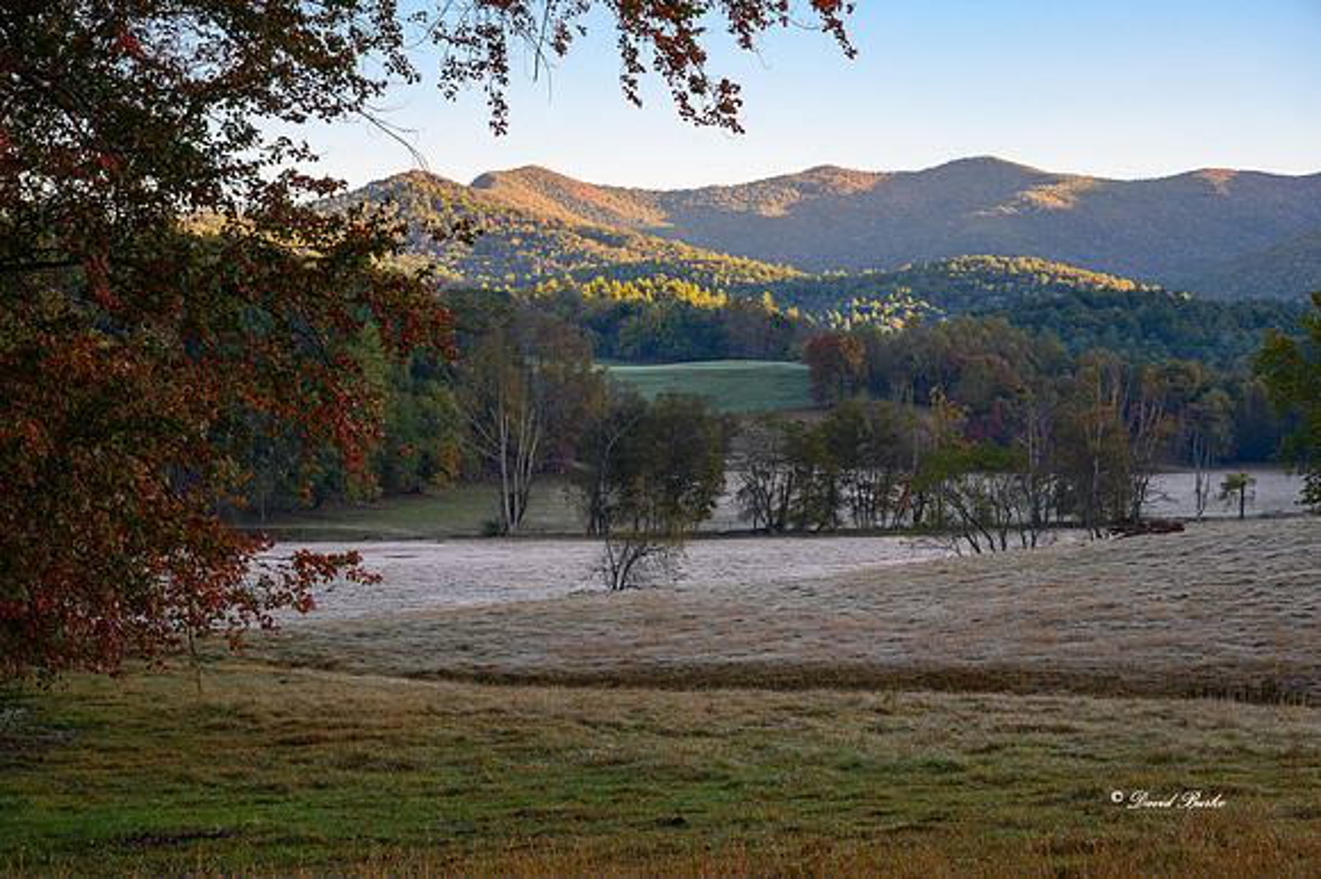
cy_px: 440
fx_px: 2567
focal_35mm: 70
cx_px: 660
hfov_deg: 28.9
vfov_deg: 19.4
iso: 100
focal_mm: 70
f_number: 8
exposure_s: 1/30
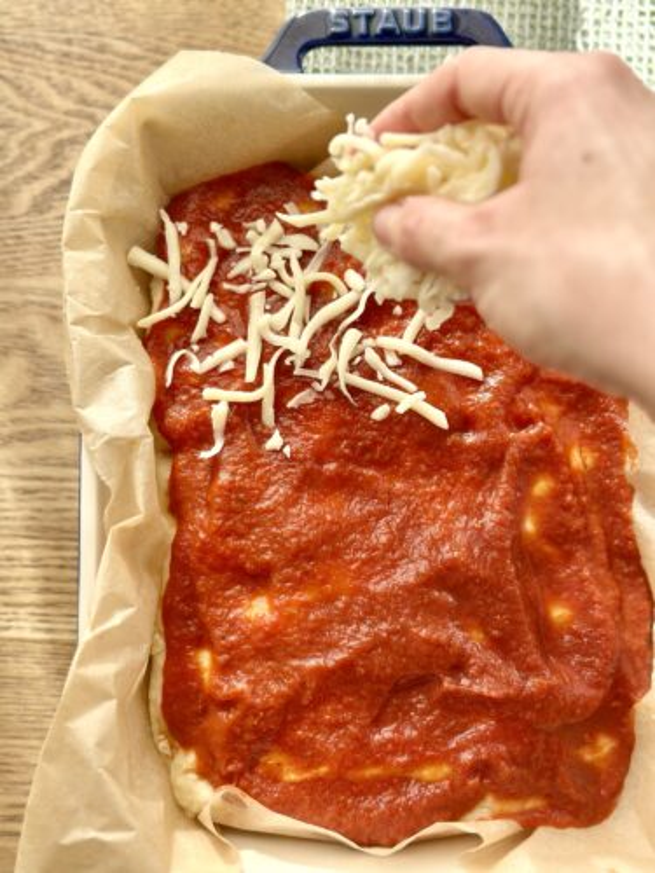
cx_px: 328
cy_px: 436
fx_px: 1211
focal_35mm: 48
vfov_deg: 39.7
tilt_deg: -83.6
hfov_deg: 30.3
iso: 80
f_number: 1.78
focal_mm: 6.86
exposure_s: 1/816
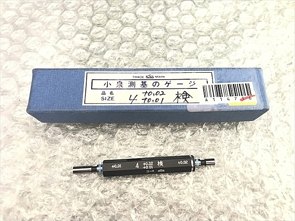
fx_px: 239
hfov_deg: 63.4
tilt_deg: -70.5
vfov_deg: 49.7
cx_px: 148
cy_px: 110
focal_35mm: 28
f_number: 1.8
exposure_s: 1/33
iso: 32
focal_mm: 3.99
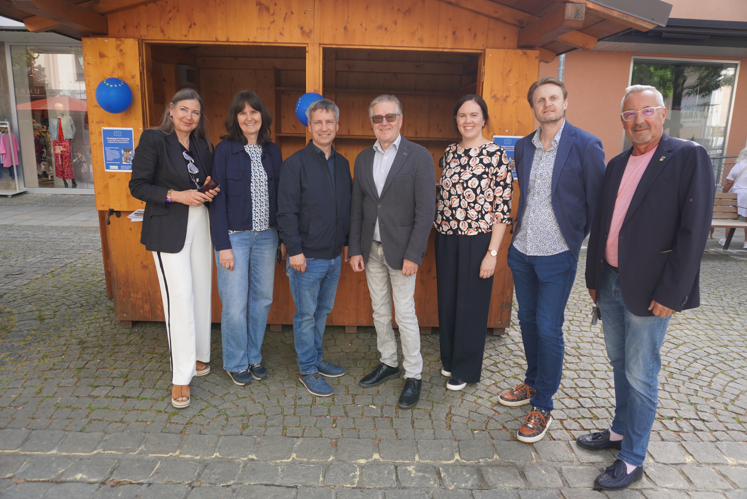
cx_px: 374
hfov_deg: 73.7
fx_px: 498
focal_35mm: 24
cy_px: 250
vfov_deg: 53.2
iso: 125
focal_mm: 16
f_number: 4
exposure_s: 1/160
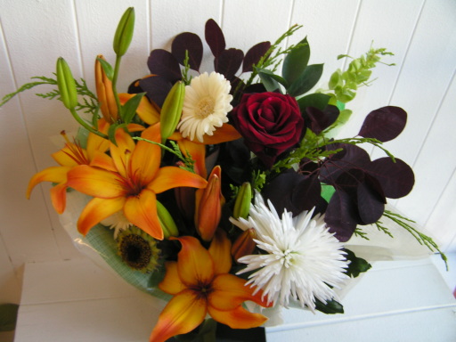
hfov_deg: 49.0
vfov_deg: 37.7
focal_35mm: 38
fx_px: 501
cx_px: 228
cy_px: 171
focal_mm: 6.3
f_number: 2.8
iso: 64
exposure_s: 1/50
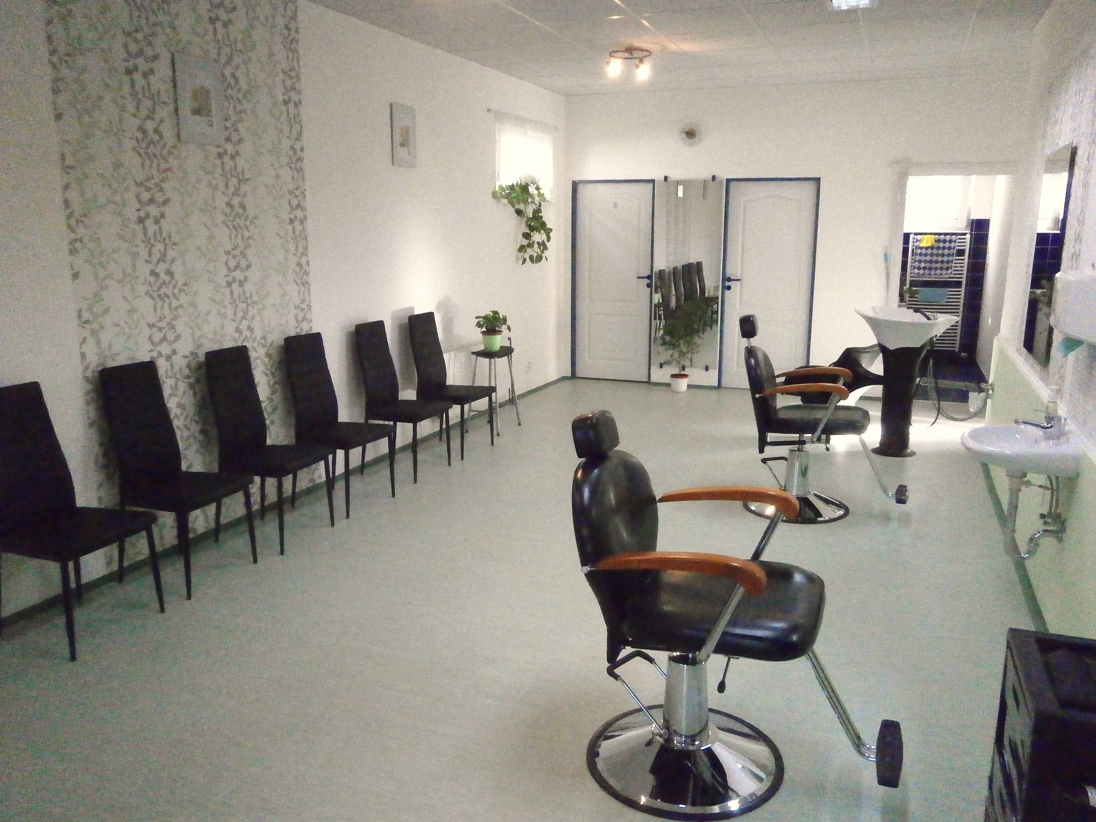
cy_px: 411
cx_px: 548
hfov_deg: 67.3
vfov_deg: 53.1
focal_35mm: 26
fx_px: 823
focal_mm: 4.7
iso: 1600
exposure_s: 1/400
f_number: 2.8
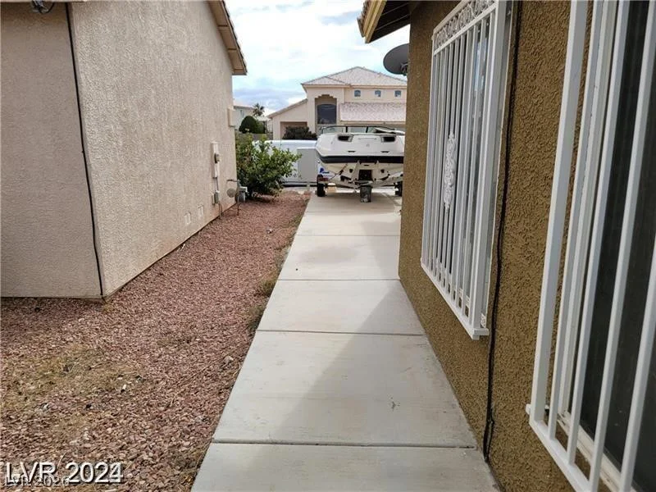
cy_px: 246
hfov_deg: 69.4
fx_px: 474
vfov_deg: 54.9
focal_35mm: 25
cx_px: 328
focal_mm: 7
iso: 20
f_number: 1.8
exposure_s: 1/711
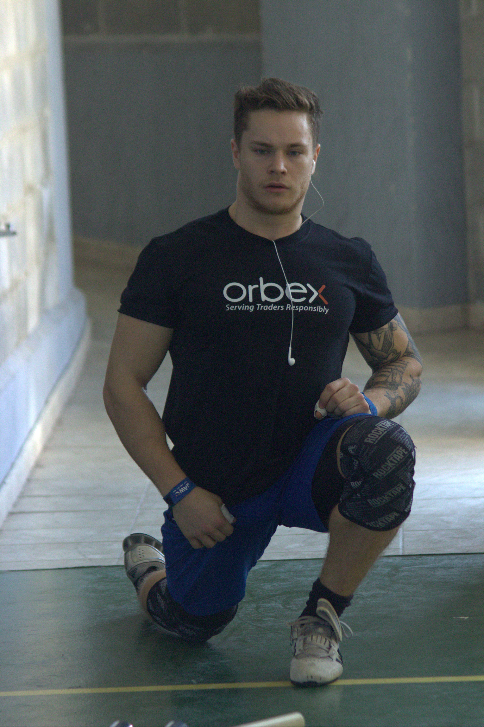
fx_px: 4903
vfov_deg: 8.5
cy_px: 364
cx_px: 242
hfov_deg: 5.7
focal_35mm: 243
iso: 800
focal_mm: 155
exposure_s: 1/200
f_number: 5
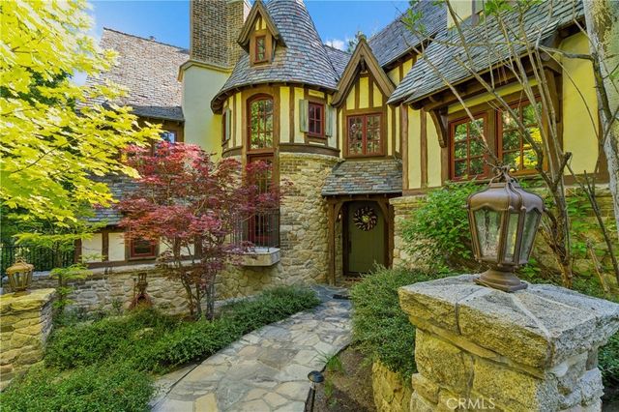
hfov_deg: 96.1
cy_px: 206
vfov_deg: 73.0
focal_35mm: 16
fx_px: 278
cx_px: 310
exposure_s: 1/6
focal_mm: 16.2
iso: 100
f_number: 13
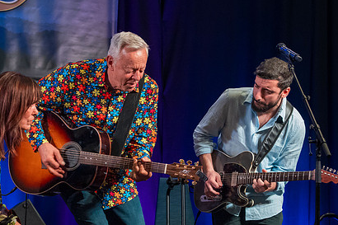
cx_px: 195
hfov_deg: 15.1
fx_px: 1276
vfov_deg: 10.1
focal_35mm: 136
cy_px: 145
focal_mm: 70
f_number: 7.1
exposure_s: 1/200
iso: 12800
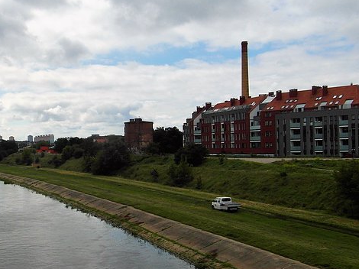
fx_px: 477
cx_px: 86
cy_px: 156
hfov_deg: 40.0
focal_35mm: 46
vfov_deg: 31.4
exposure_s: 1/1500
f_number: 3.6
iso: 100
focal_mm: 4
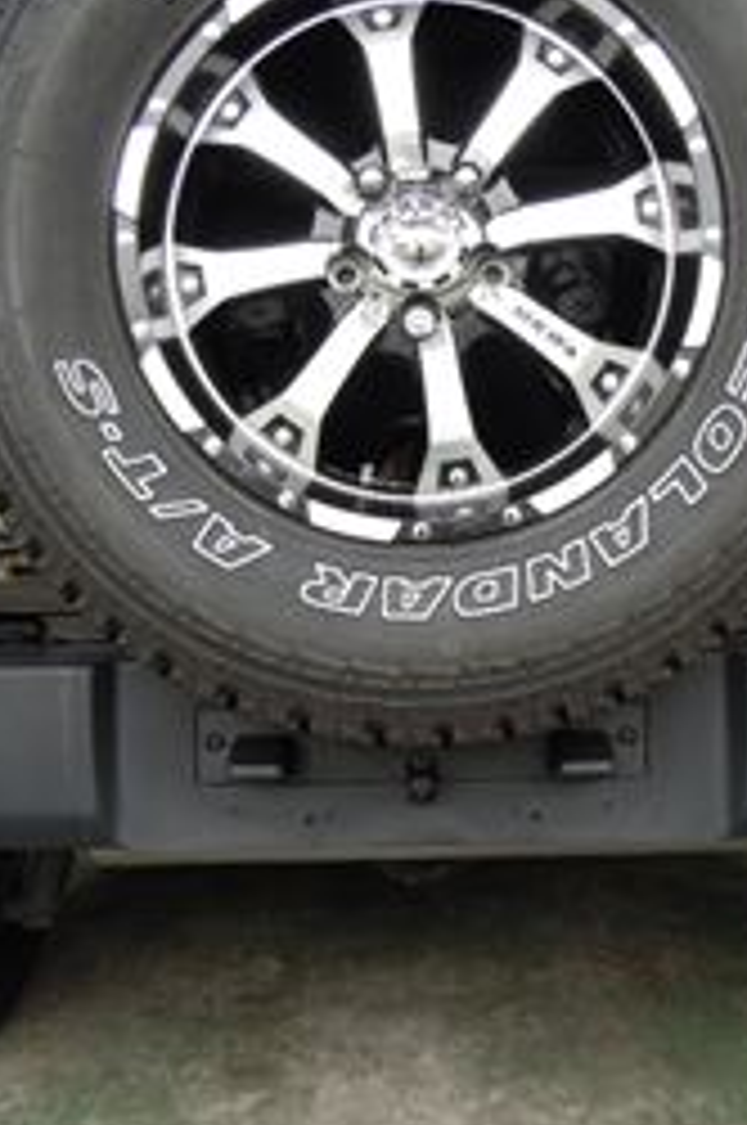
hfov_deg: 33.3
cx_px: 418
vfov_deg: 48.4
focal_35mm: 40
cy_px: 504
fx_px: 1248
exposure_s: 1/250
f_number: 2.8
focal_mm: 4.3
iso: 160
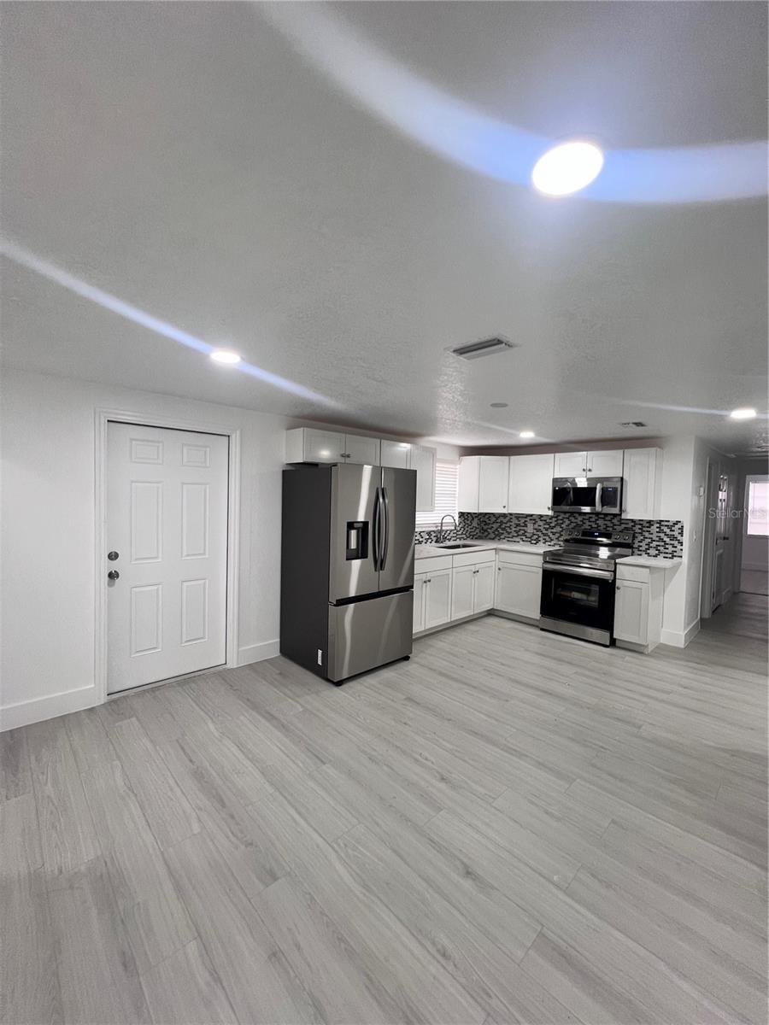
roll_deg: -0.7
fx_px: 385
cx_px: 384
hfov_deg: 89.9
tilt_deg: -2.5
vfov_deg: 106.2
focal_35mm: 13
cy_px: 512
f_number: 1.8
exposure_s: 1/120
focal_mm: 1.57
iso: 200
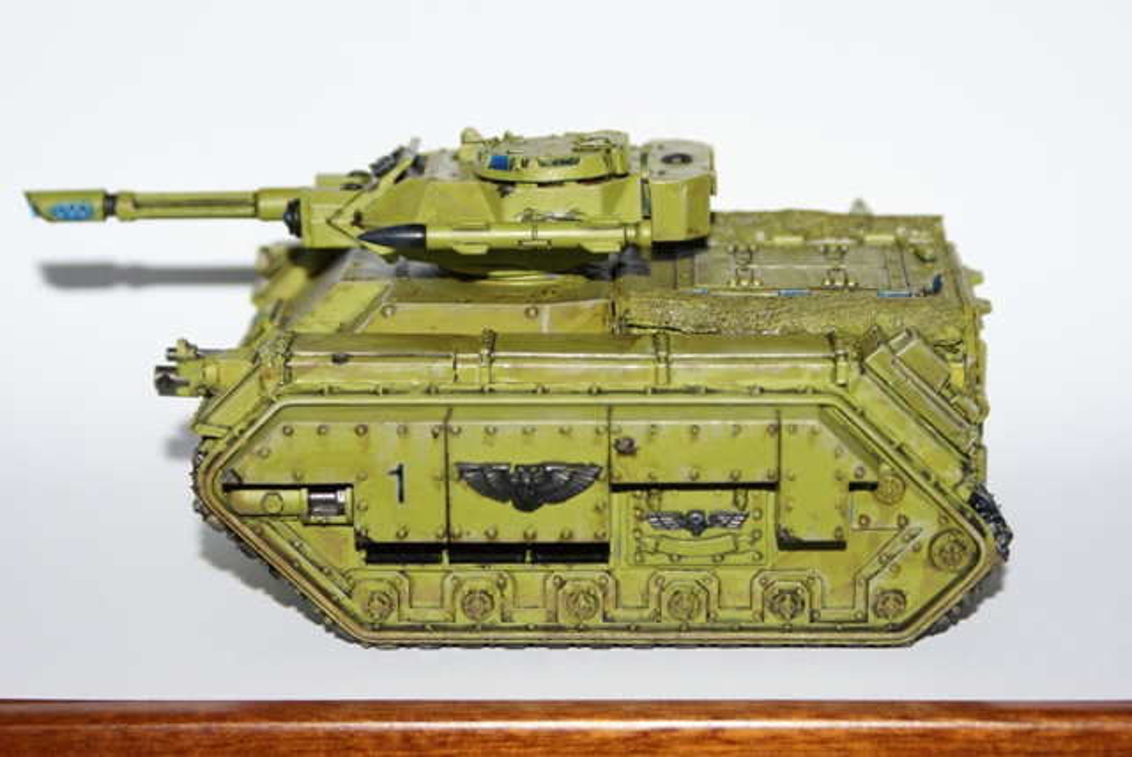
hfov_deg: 22.6
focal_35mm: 90
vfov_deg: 15.2
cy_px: 378
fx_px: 2833
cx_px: 566
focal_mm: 60
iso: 400
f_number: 5.6
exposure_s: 1/100
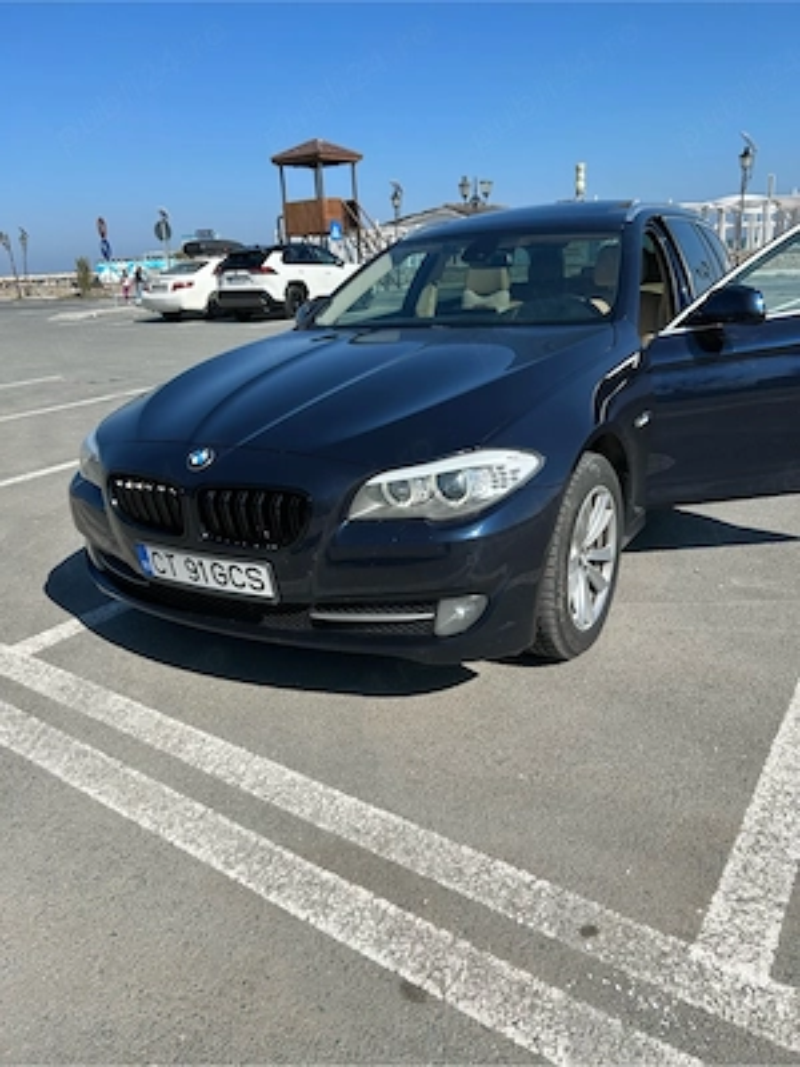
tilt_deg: -17.6
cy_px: 534
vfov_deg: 67.3
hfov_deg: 53.1
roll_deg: +2.2
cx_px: 400
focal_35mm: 26
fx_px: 801
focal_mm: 5.7
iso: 50
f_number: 1.5
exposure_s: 1/4630
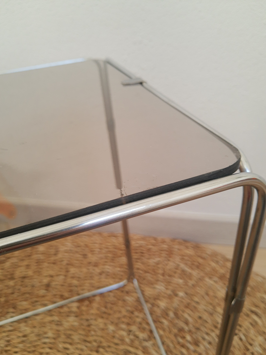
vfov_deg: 67.3
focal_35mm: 26
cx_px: 133
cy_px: 178
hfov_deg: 53.1
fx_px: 266
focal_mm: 3.95
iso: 115
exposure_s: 1/50
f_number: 1.8
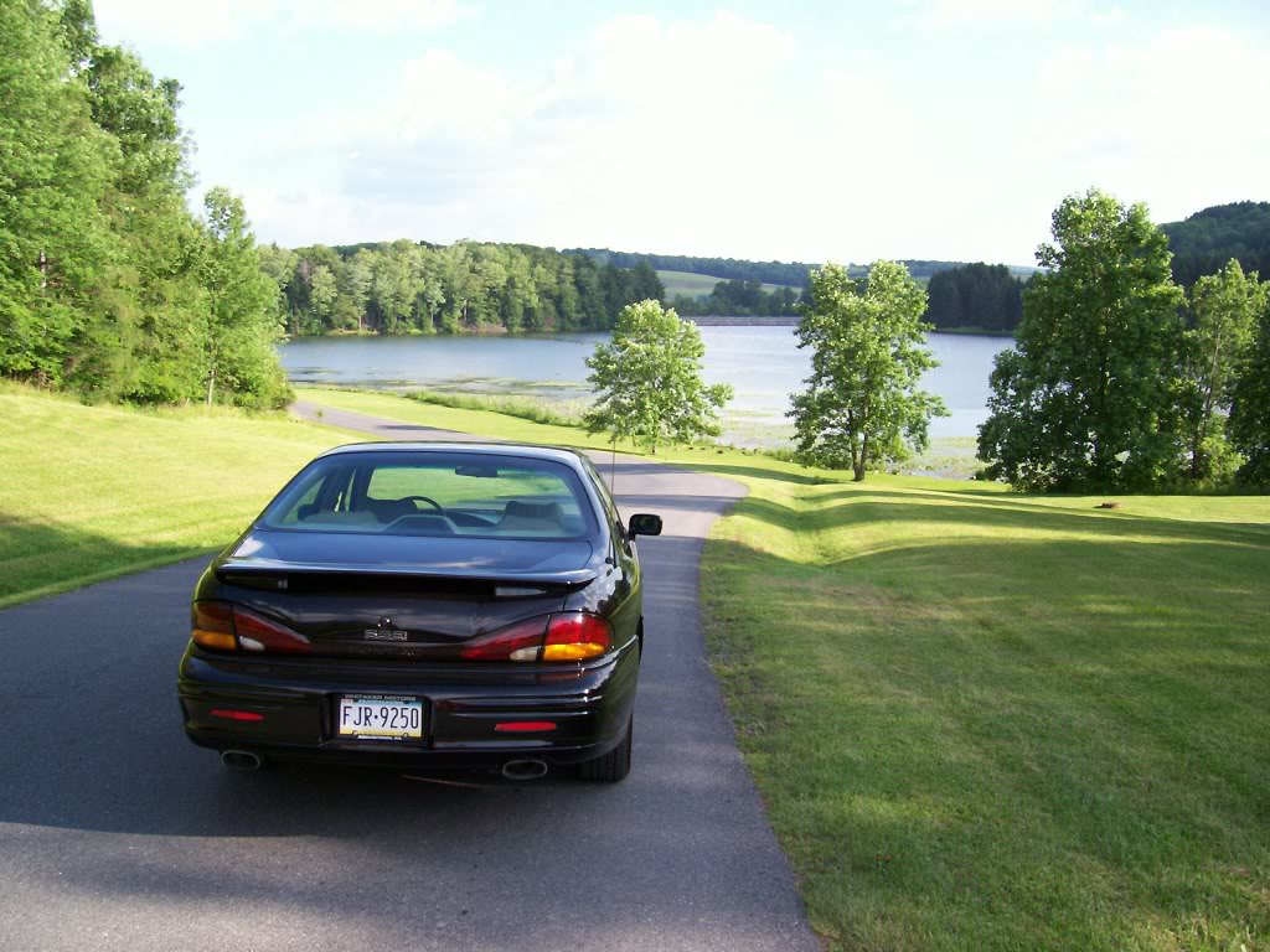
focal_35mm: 34
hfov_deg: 54.0
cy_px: 476
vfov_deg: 41.8
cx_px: 635
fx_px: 1247
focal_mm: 5.6
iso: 80
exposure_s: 1/431
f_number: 2.7
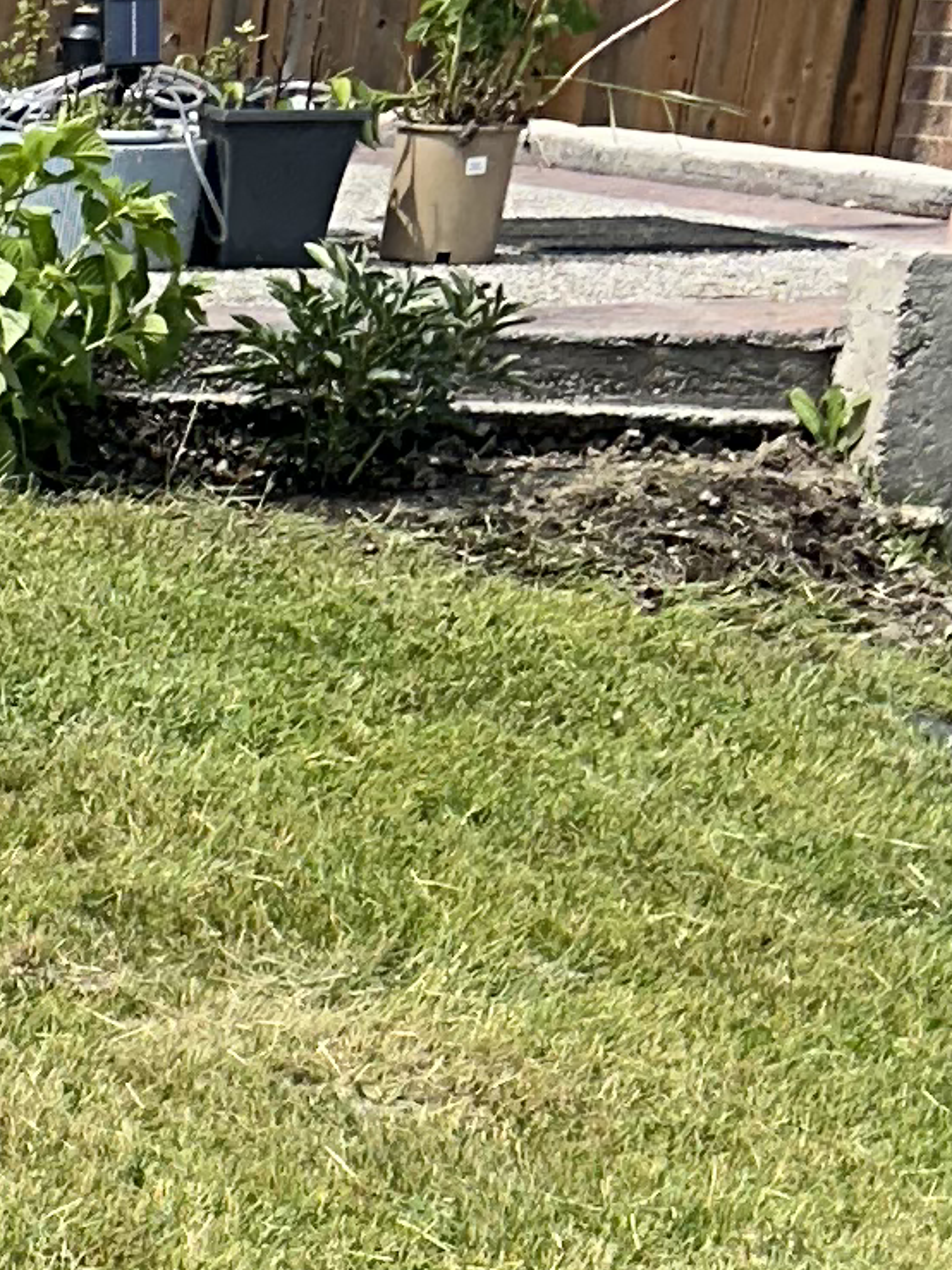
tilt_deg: -26.6
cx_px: -1531
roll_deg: +1.4
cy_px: 2310
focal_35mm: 131
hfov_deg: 9.7
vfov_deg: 13.5
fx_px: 4805
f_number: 1.78
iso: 80
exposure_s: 1/3472
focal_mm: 6.86
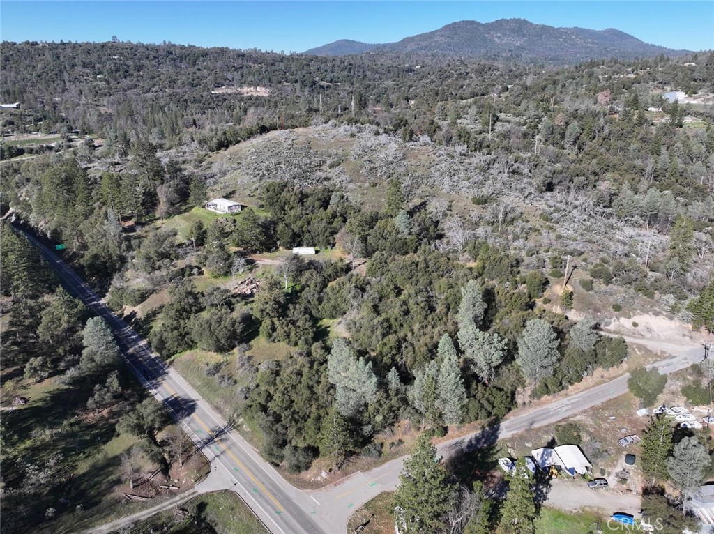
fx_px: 495
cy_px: 267
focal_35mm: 24
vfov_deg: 56.7
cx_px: 357
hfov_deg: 71.6
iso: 150
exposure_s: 1/2000
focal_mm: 12.29
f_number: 2.8
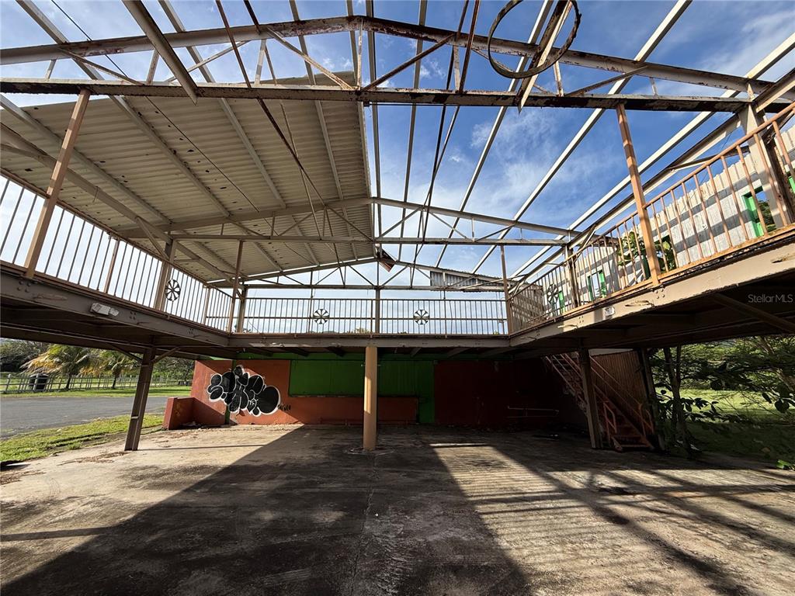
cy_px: 298
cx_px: 398
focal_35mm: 14
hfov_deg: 102.1
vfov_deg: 85.7
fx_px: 322
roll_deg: +0.3
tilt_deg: +15.2
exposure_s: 1/2024
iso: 50
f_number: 2.2
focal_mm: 2.22
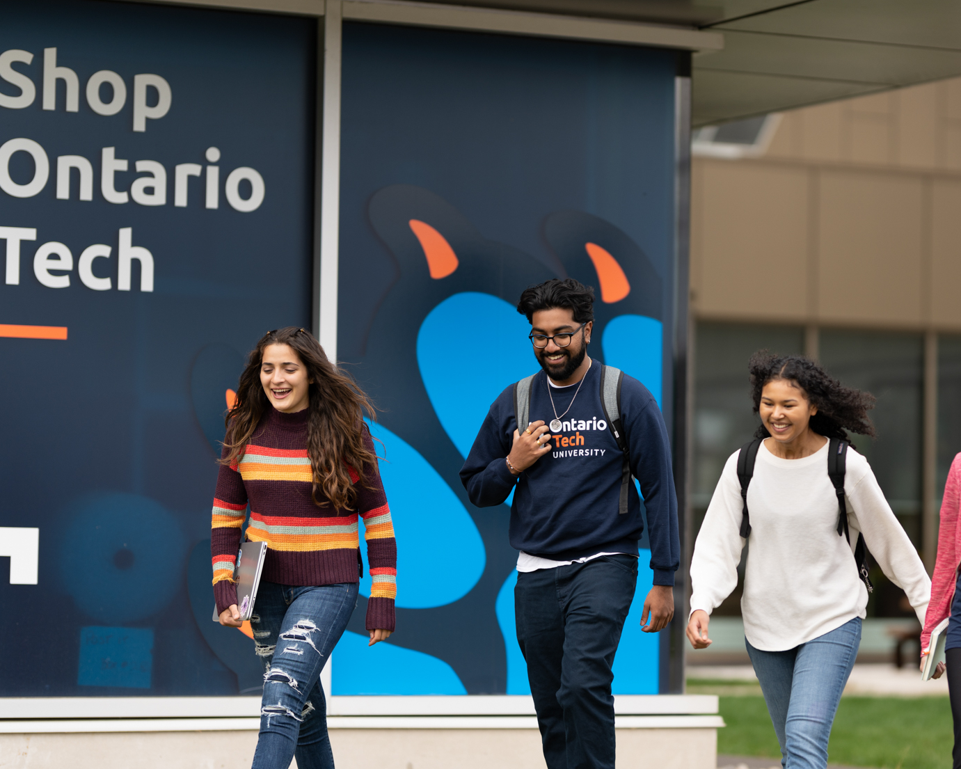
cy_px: 381
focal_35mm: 137
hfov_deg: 14.0
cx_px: 649
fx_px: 3897
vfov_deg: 11.3
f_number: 1.4
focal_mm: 105
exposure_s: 1/1250
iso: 100
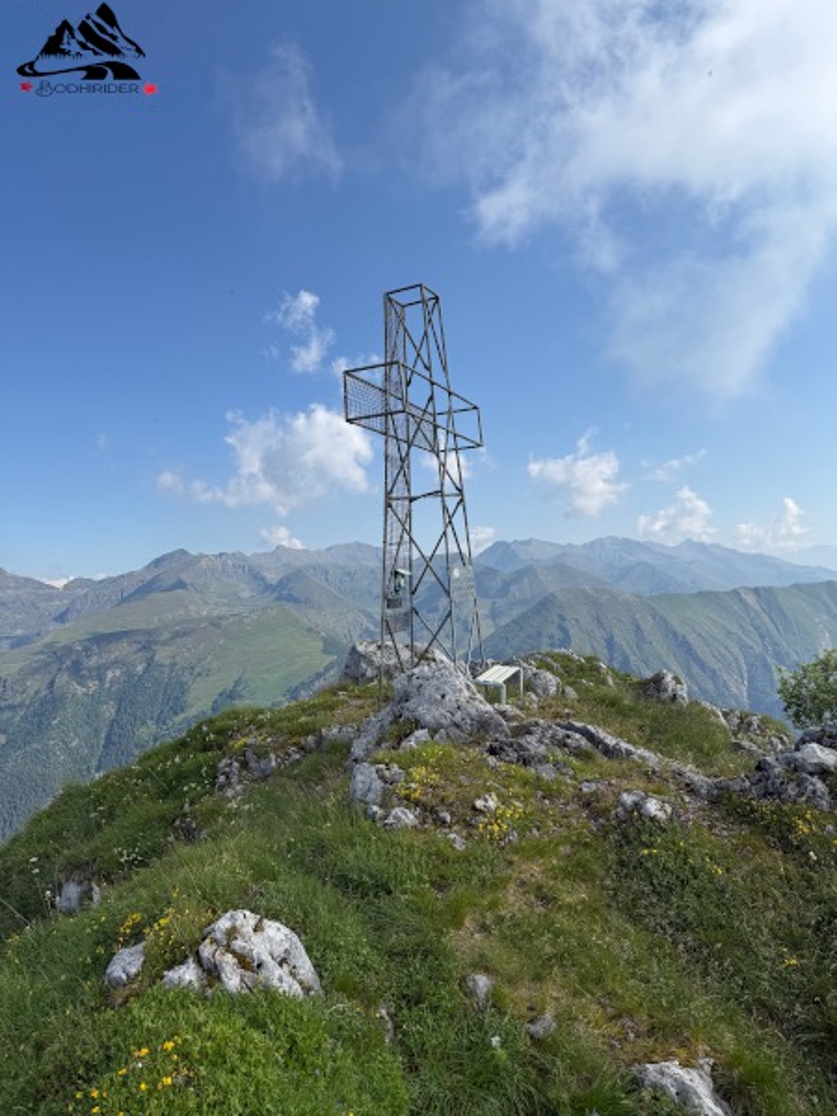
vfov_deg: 71.6
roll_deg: +3.4
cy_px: 558
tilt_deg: +3.0
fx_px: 774
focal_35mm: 24
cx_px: 418
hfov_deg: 56.8
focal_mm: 6.76
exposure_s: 1/4975
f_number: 1.78
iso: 80
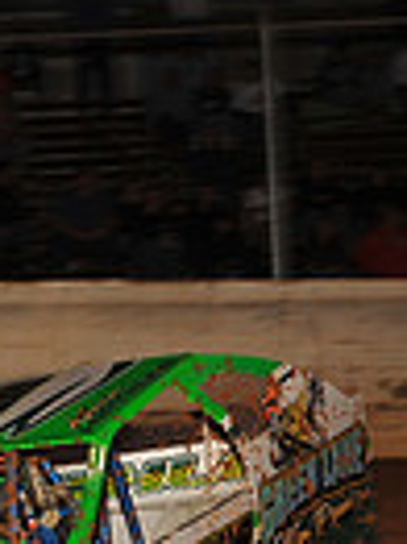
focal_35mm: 222
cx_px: -677
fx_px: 3486
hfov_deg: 6.3
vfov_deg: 8.9
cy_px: 432
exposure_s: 1/320
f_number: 7.1
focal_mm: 52
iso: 500
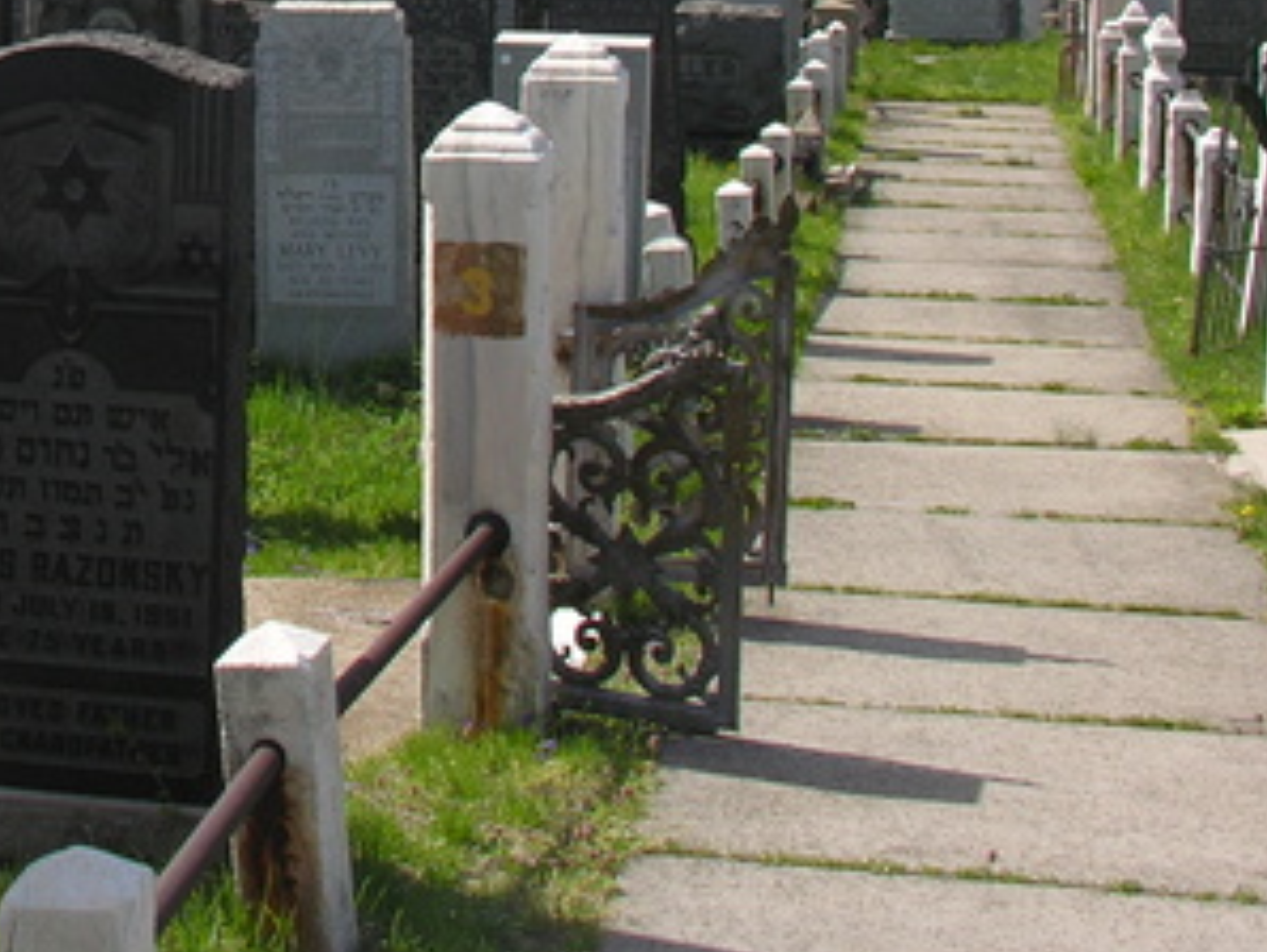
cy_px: -234
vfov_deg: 15.3
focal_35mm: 93
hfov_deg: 20.1
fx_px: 3407
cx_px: -132
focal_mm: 8.9
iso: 50
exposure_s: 1/220
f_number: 5.6
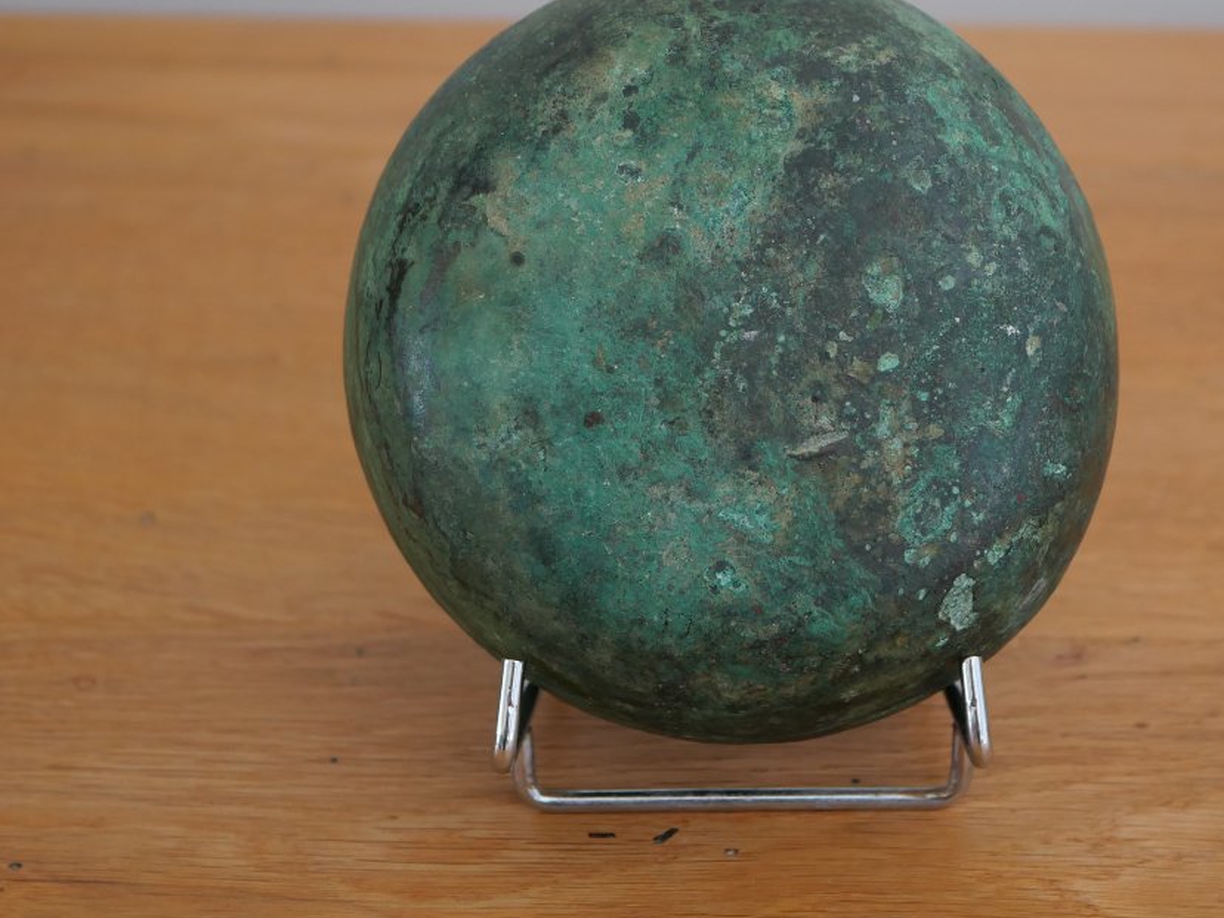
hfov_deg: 22.5
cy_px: 309
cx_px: 721
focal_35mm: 87
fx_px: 3076
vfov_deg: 16.9
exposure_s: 1/60
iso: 640
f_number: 2.8
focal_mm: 30
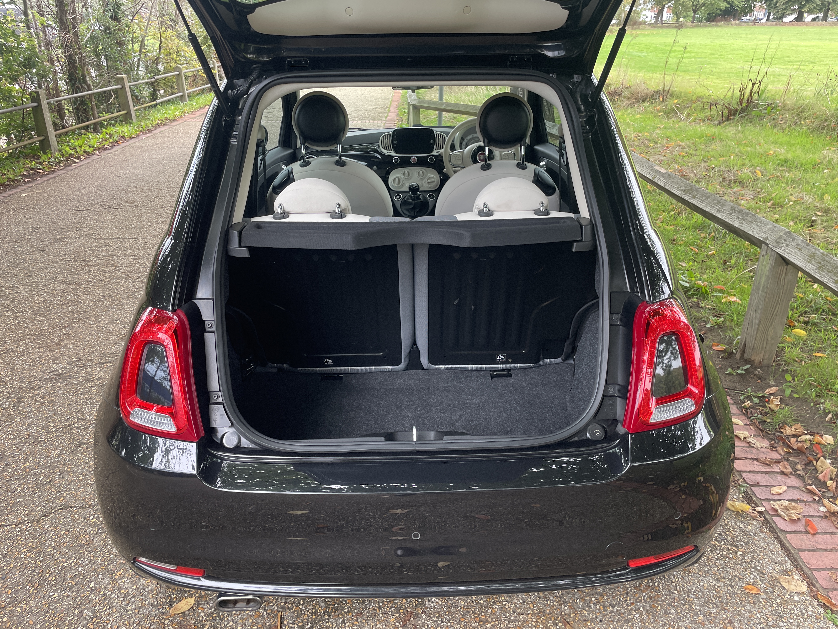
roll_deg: -1.3
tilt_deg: -23.4
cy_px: 314
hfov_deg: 67.3
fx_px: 629
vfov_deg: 53.1
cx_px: 419
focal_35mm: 26
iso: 125
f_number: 1.6
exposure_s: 1/121
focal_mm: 4.2
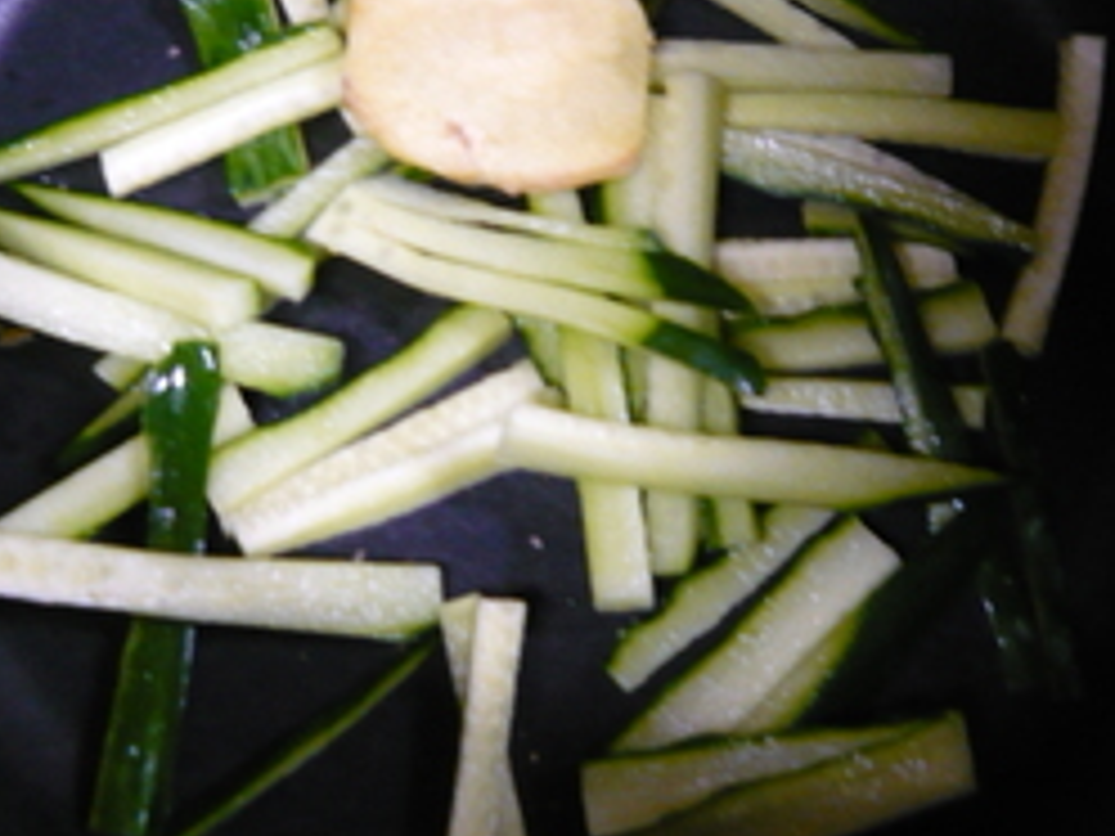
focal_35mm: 56
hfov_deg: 34.3
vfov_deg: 25.6
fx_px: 1804
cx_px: 513
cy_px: 164
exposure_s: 1/20
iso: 400
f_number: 2.8
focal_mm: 5.5
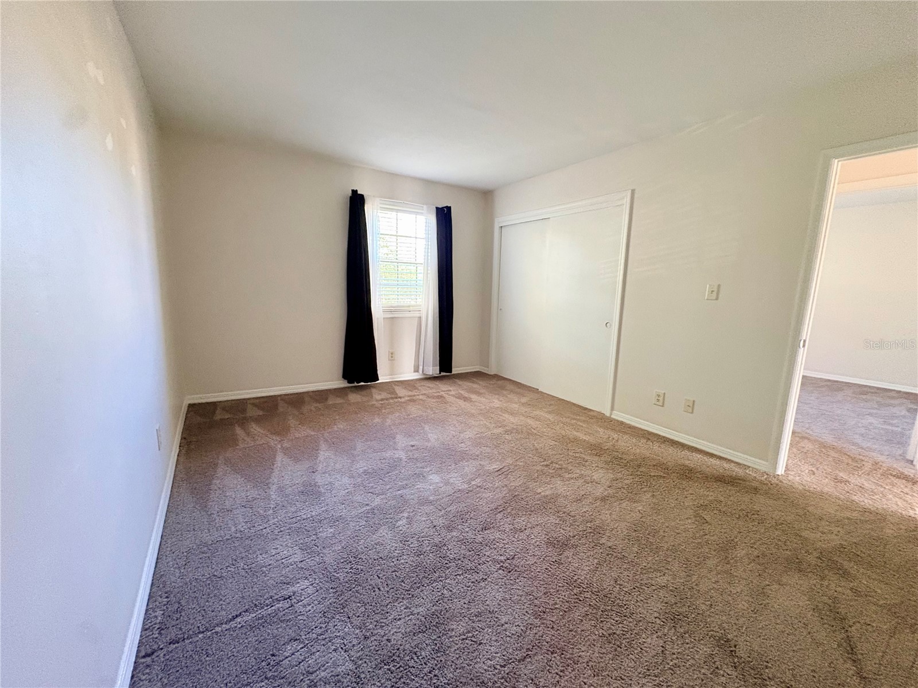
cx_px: 459
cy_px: 344
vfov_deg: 85.7
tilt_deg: -8.9
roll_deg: -1.2
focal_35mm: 14
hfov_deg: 102.1
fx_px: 371
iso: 500
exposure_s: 1/60
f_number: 2.2
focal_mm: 2.22
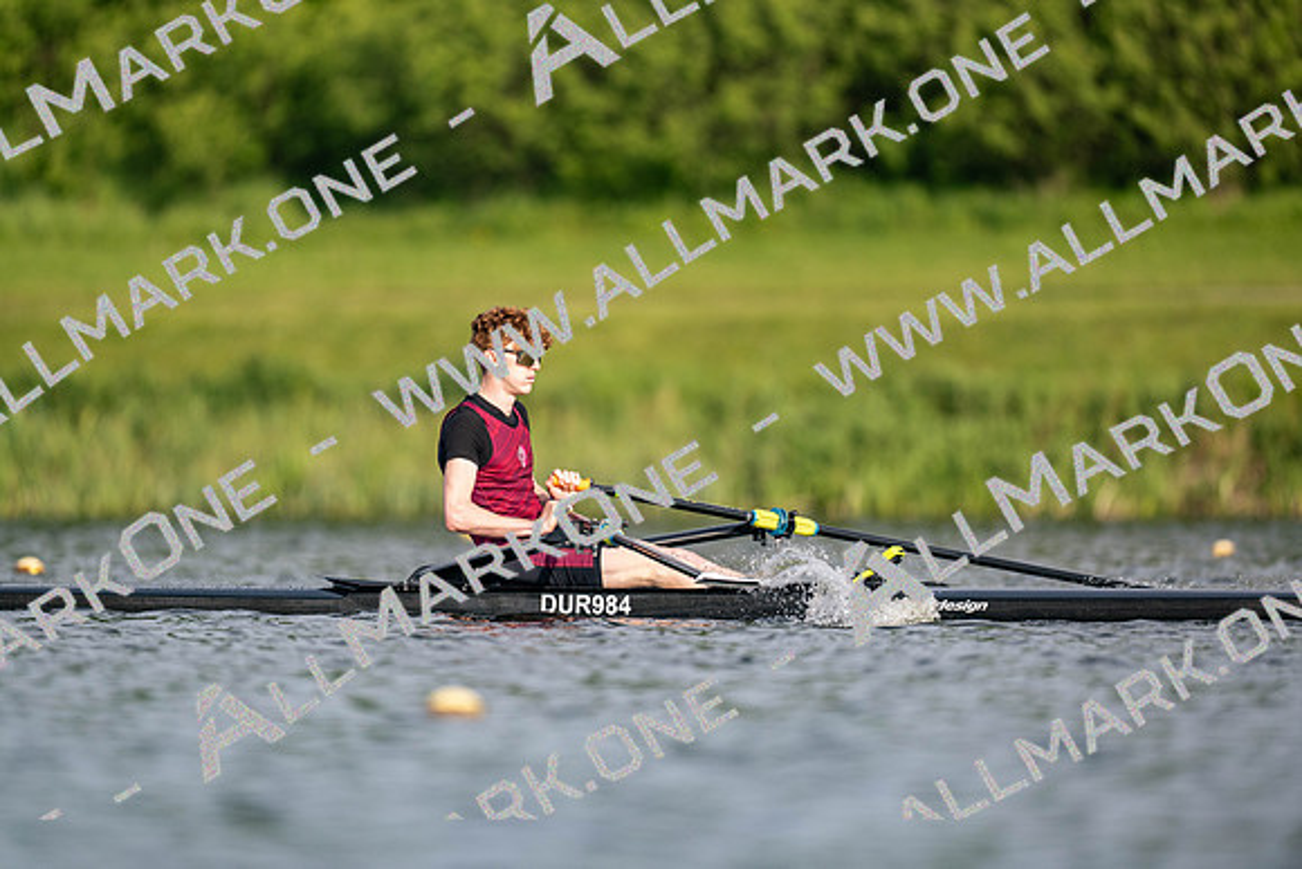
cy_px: 434
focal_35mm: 600
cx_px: 651
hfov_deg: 3.4
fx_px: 21704
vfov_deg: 2.3
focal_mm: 600
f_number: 4
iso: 360
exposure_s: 1/2500
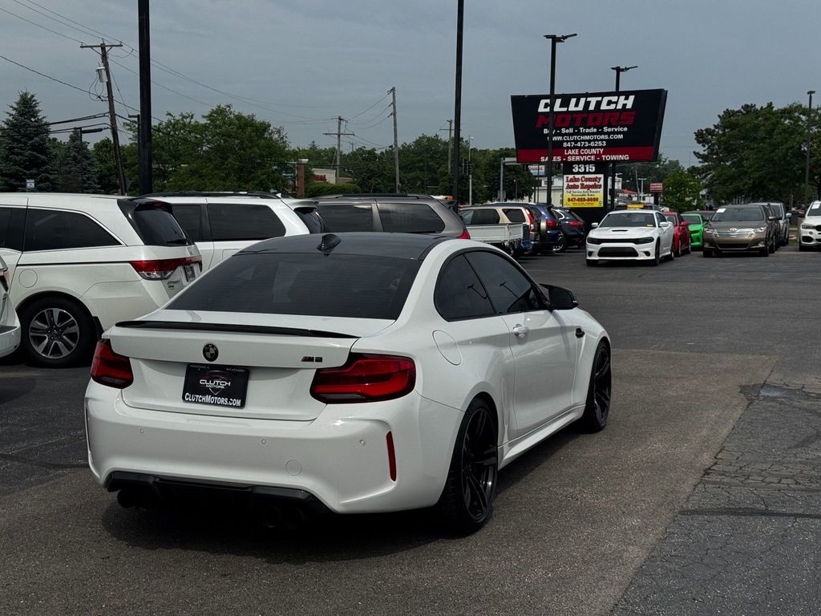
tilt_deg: -5.6
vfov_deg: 30.3
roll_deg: -0.3
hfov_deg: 39.7
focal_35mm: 48
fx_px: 1138
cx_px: 410
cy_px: 308
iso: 80
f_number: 1.78
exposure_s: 1/9009
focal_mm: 6.76
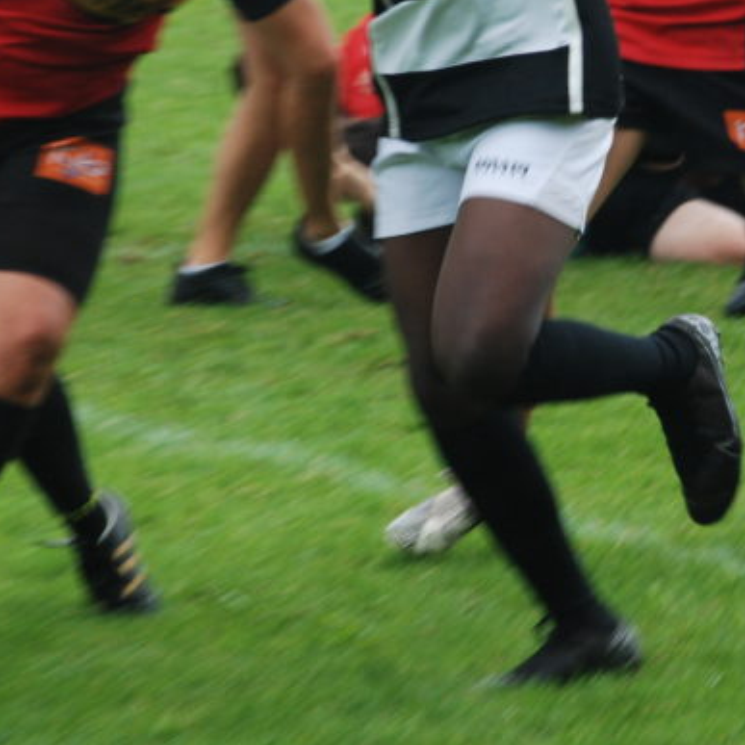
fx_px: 11106
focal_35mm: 456
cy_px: 207
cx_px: 626
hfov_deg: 3.8
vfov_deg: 3.8
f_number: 5.6
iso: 400
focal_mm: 135
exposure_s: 1/320
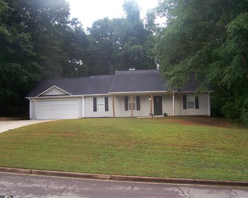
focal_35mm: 42
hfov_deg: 43.8
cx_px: 122
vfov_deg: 35.6
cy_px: 101
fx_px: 308
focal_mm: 6.3
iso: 80
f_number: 2.8
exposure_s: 1/160
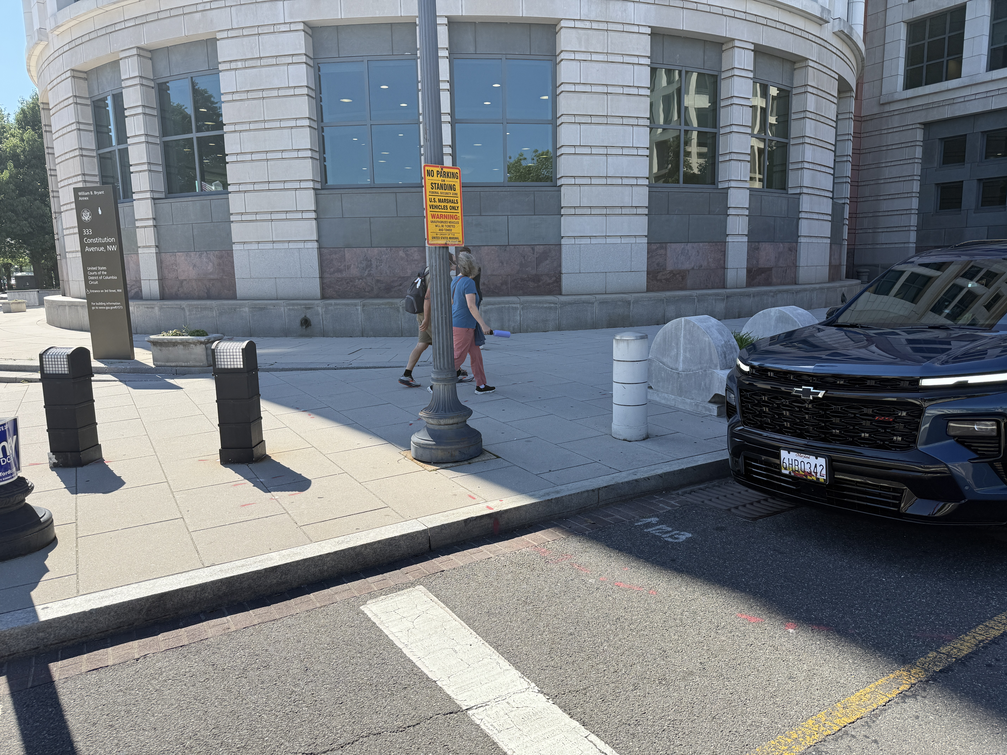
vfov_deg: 56.8
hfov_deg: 71.6
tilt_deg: -8.3
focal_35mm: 24
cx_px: 504
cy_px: 378
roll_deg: +0.8
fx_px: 698
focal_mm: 6.76
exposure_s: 1/2611
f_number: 1.78
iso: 80
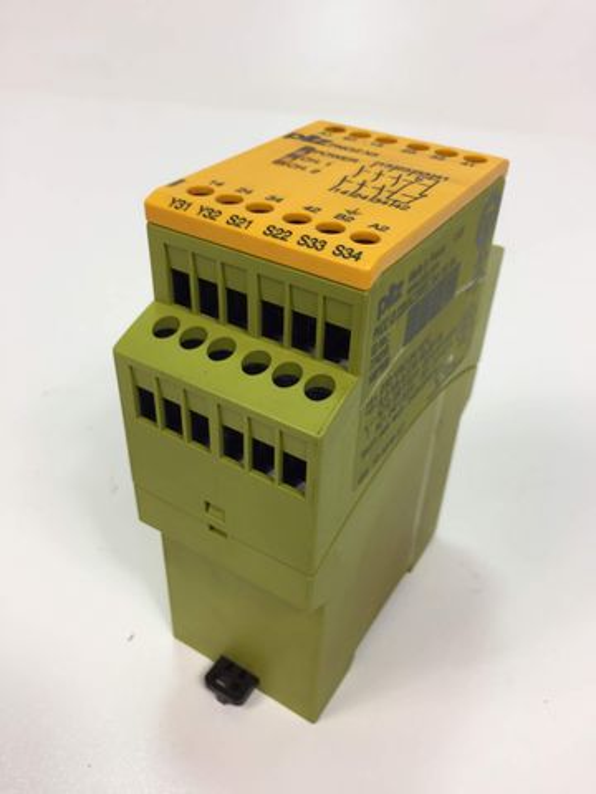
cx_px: 298
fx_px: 666
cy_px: 397
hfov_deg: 48.2
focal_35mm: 29
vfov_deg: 61.7
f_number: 2.2
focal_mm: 4.15
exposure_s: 1/50
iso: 32
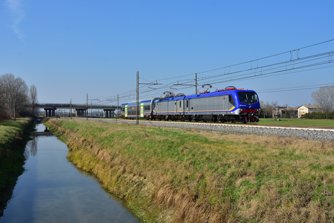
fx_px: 334
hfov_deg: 53.1
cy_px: 112
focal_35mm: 36
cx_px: 167
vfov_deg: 36.9
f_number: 7.1
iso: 250
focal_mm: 24
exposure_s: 1/1000
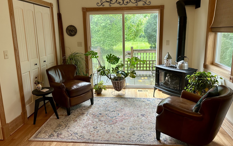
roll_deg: +0.7
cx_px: 117
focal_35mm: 26
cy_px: 62
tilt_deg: -9.7
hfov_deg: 70.4
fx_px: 165
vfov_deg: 47.5
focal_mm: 6.86
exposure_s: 1/60
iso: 160
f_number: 1.78
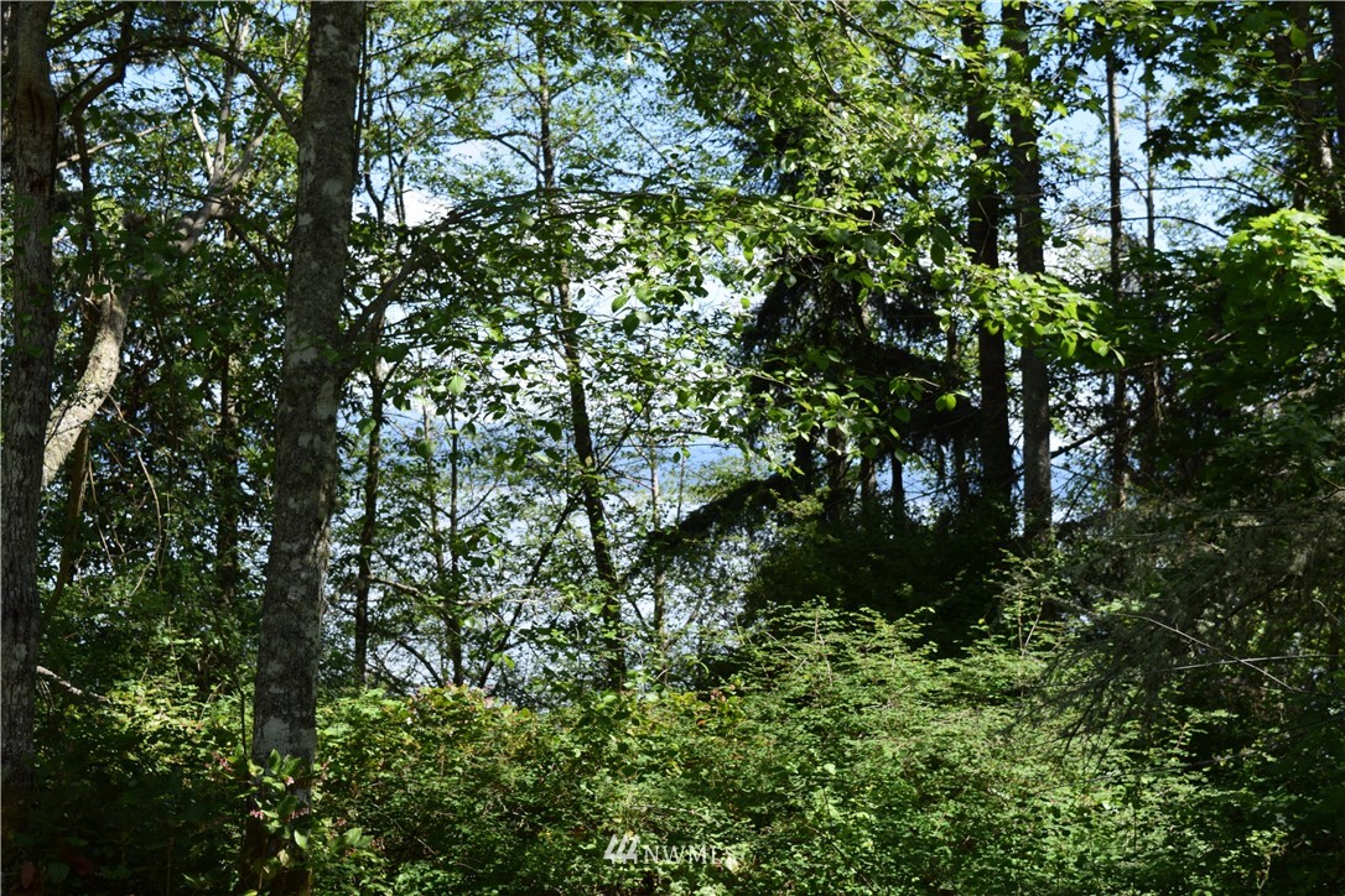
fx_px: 1793
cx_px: 672
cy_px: 448
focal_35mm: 48
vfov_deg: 28.1
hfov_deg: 41.1
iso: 200
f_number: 8
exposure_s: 1/250
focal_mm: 32
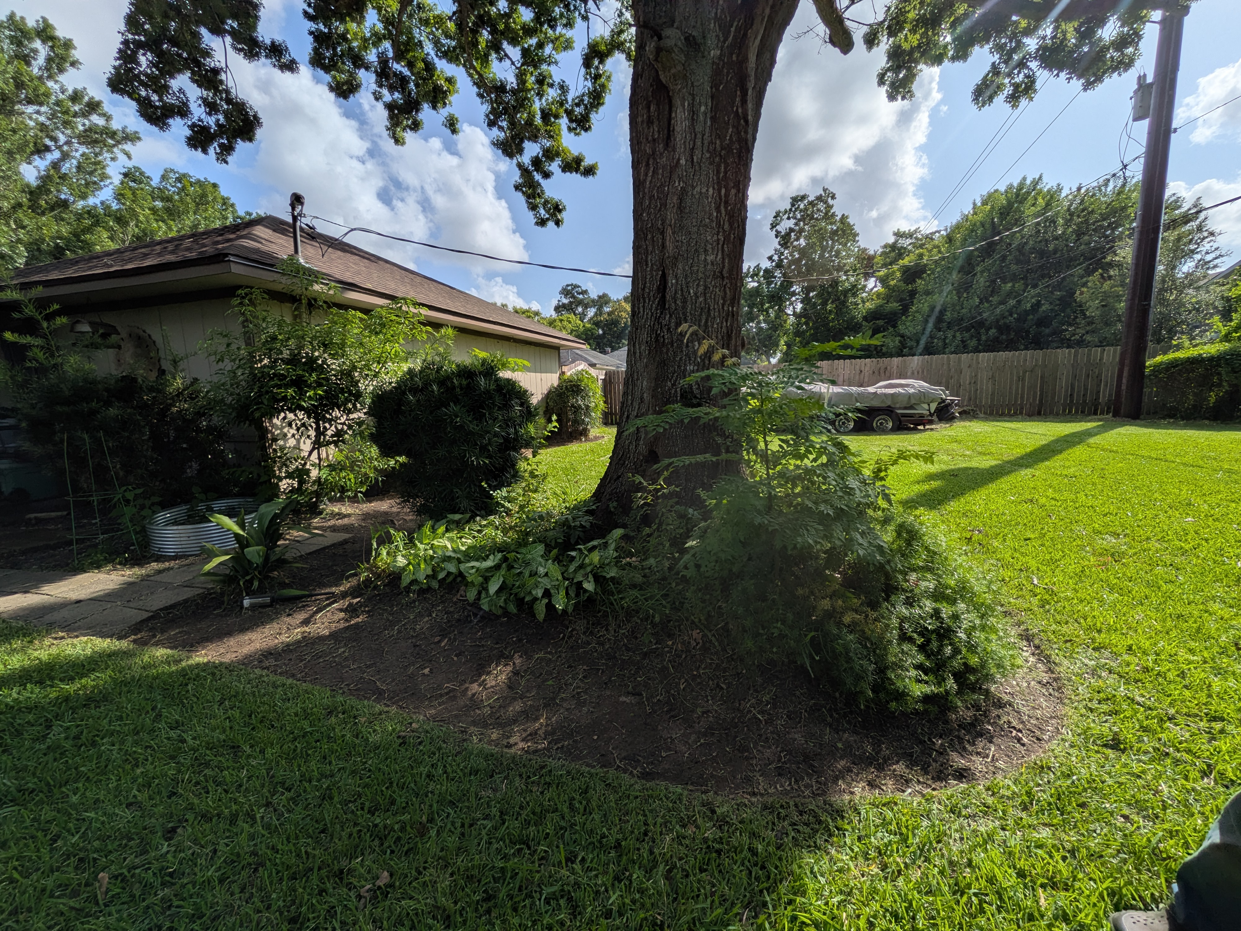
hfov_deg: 102.1
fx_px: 502
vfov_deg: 85.7
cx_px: 620
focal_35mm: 14
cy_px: 466
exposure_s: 1/3846
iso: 54
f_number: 2.2
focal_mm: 1.85
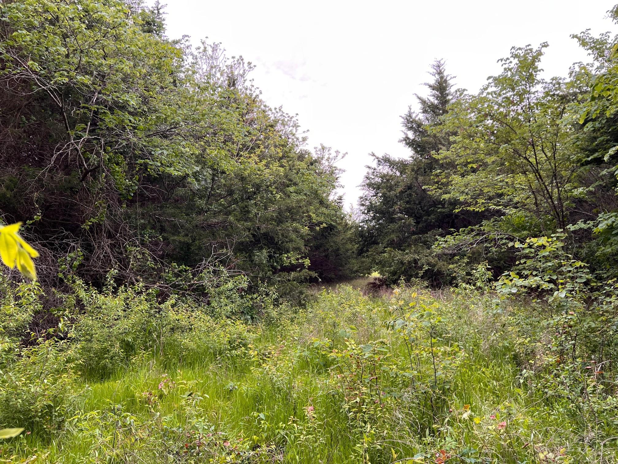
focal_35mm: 26
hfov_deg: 67.3
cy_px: 232
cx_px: 309
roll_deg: -0.7
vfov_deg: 53.1
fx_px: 464
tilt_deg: +2.5
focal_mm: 5.7
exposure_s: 1/121
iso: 50
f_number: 1.5
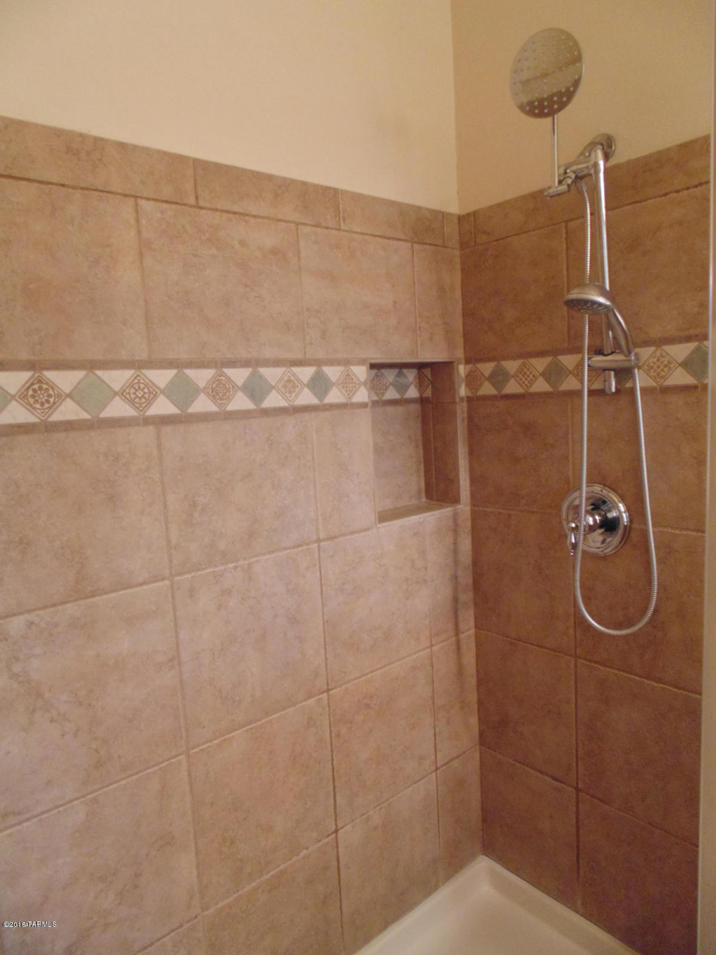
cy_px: 478
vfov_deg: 76.4
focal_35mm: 22
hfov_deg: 61.1
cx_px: 358
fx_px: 607
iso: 320
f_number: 3.1
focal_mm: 4
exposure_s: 1/30
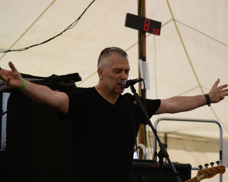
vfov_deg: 13.0
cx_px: 113
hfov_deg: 16.2
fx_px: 803
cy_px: 91
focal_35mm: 119
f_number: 4
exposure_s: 1/1250
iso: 800
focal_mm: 70
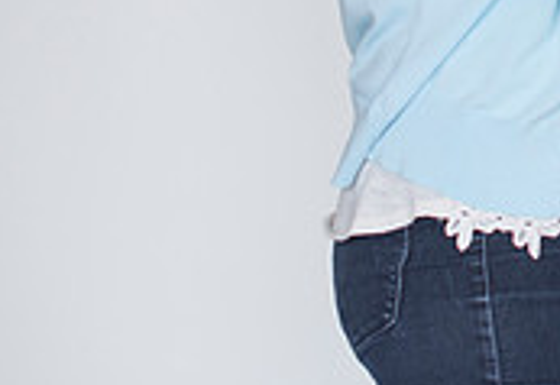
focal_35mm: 184
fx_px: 2890
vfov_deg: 7.5
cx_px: 933
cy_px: -234
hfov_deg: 10.5
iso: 200
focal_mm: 50
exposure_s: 1/125
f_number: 3.5
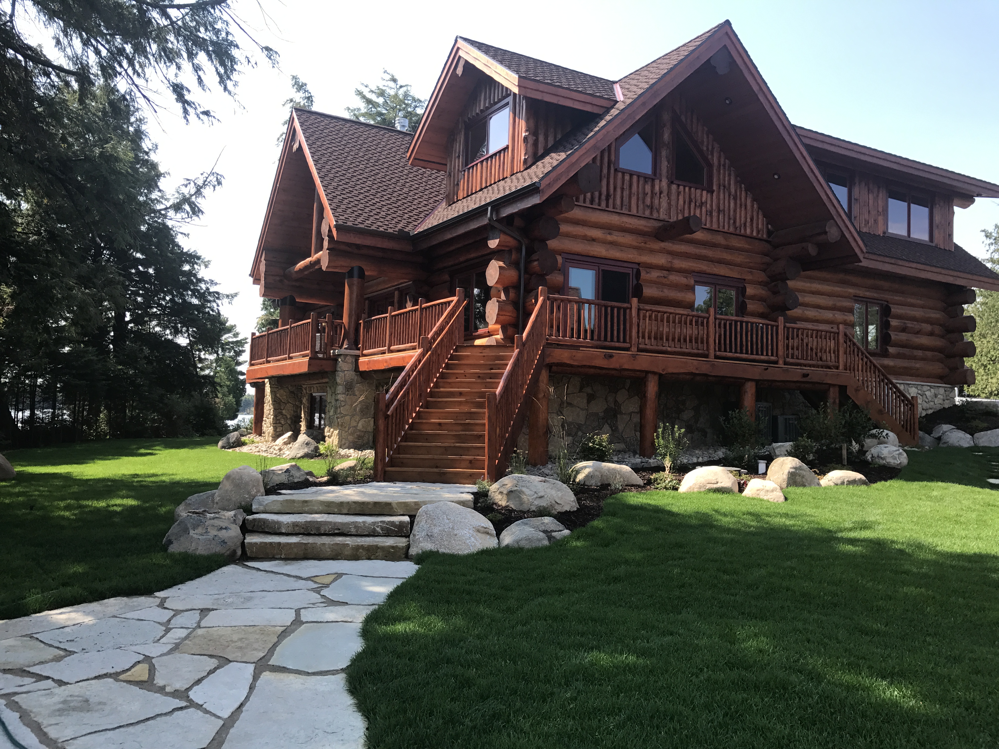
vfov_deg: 49.7
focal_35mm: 28
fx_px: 808
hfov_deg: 63.4
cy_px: 374
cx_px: 500
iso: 20
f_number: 1.8
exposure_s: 1/725
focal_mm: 3.99
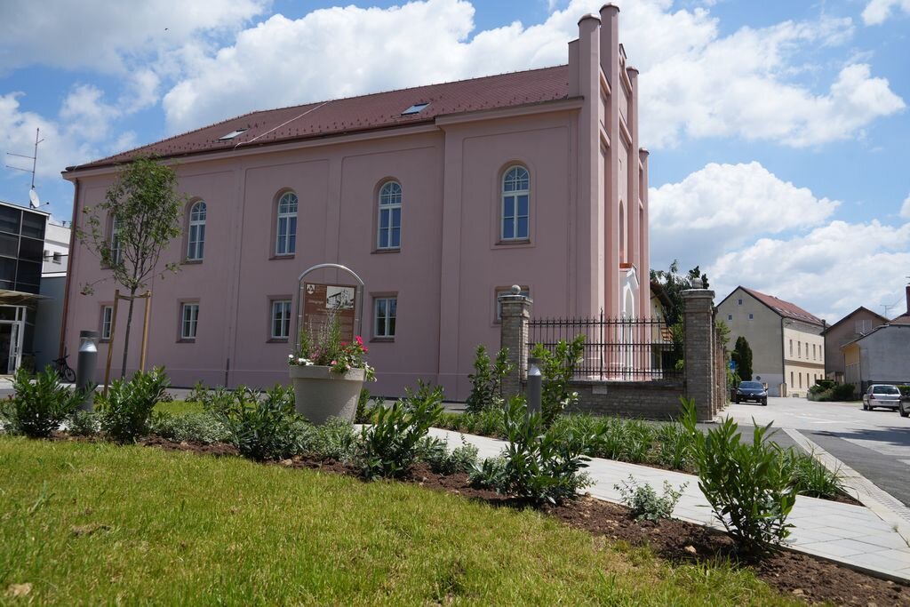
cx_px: 455
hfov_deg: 67.4
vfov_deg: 47.9
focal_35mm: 27
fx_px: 683
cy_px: 304
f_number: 8
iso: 100
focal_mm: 27
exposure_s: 1/320
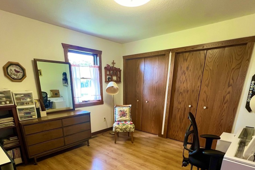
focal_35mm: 19
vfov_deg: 60.1
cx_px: 122
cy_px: 133
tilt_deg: -19.6
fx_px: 135
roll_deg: -0.1
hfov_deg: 86.9
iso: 400
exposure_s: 1/60
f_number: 1.8
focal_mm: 1.57
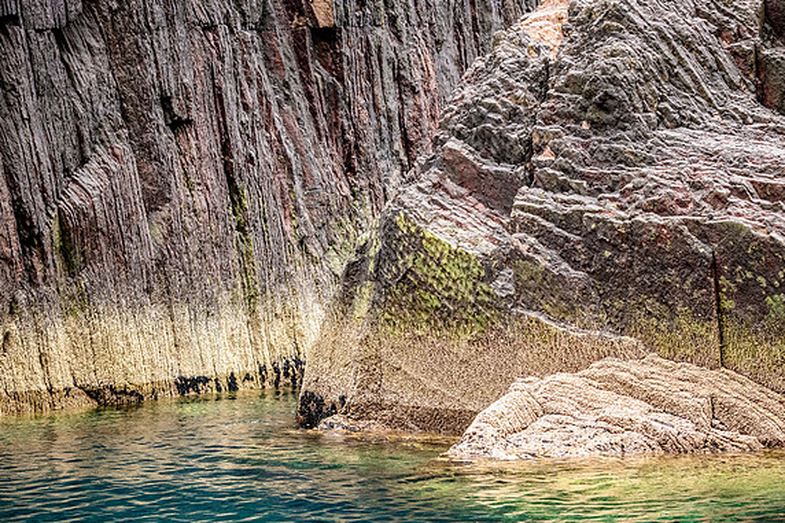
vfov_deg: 19.2
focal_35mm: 71
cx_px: 388
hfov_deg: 28.5
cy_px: 262
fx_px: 1548
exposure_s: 1/320
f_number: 8
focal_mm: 70
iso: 6400
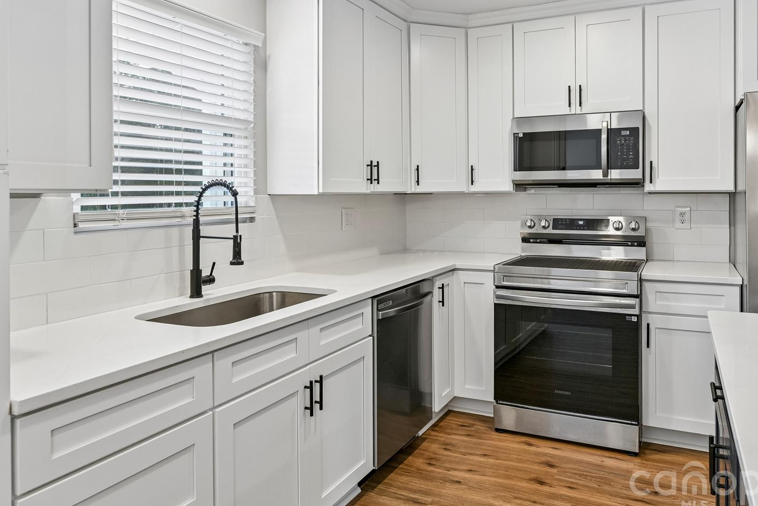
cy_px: 202
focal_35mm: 26
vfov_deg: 49.9
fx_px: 540
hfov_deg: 69.8
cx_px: 434
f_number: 8
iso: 200
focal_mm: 20.5
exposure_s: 1/20
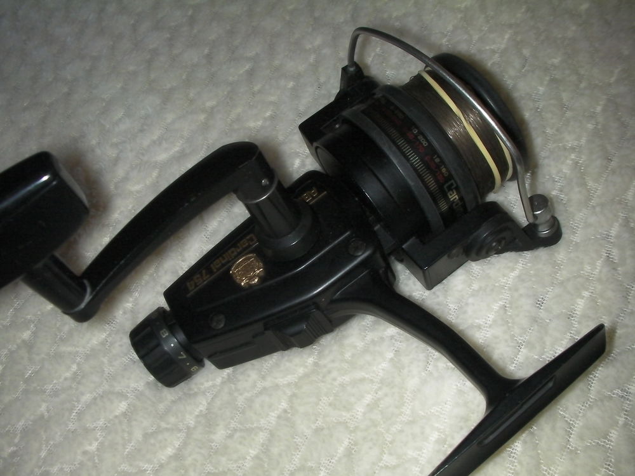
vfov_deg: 37.7
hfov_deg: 49.0
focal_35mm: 38
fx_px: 697
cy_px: 238
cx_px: 318
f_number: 5.6
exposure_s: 1/30
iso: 200
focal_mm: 6.3
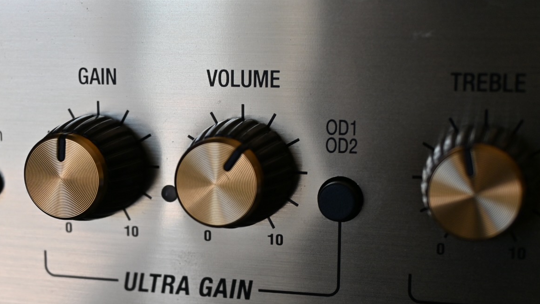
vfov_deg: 16.5
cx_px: 190
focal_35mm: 73
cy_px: 243
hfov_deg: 28.9
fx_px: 1042
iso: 320
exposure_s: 1/250
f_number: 5
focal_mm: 33
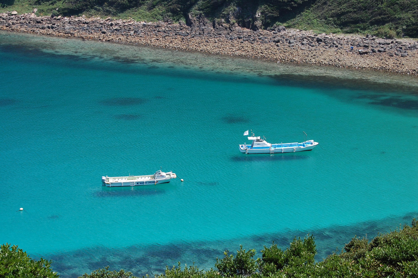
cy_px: 139
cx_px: 209
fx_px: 870
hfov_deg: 27.0
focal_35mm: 75
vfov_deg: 18.1
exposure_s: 1/200
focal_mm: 50
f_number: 10
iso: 400
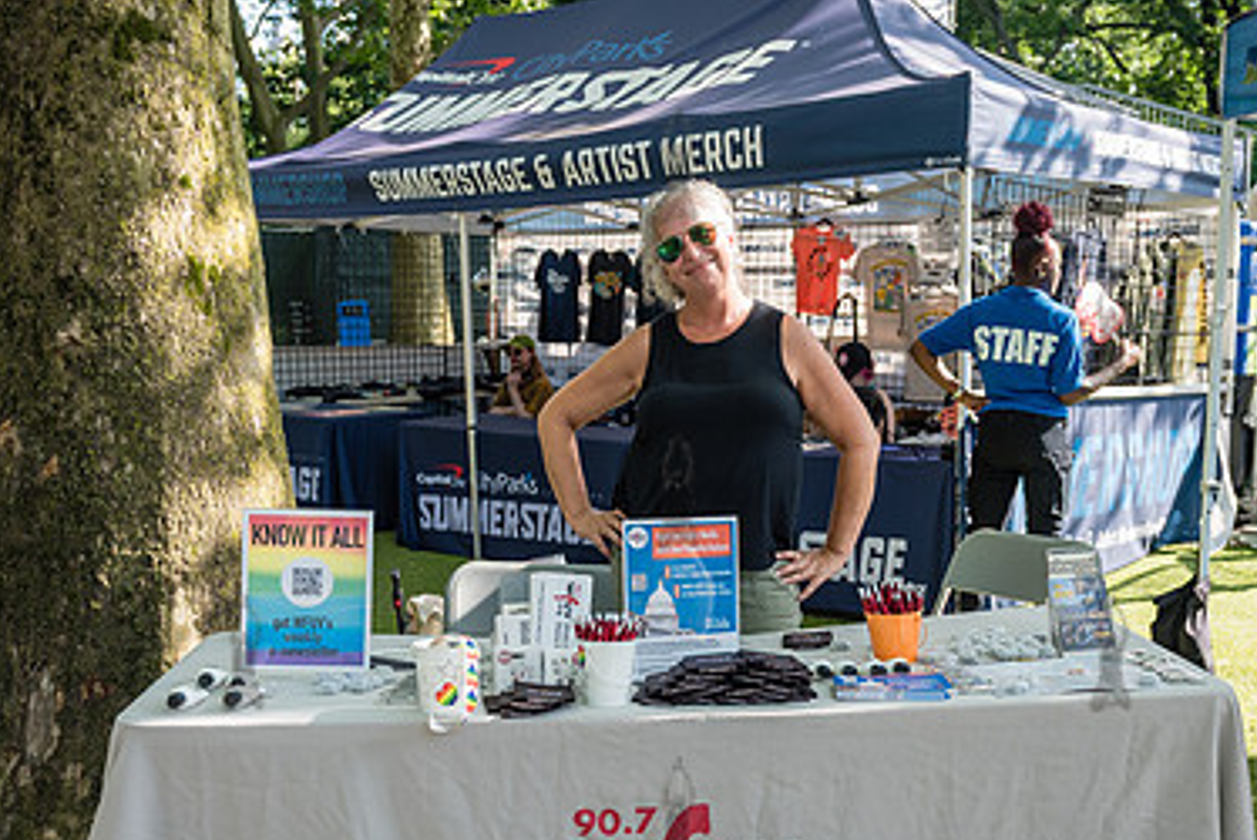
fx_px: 1363
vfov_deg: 34.2
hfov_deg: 49.5
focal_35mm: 39
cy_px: 469
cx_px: 687
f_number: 4
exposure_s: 1/200
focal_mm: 24
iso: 160
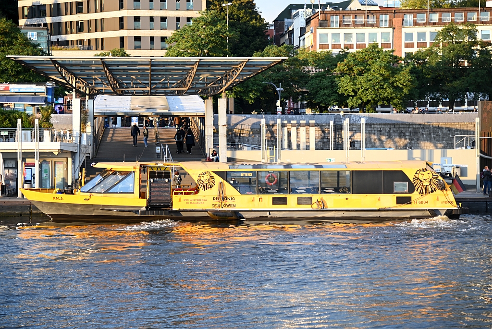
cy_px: 164
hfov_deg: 21.4
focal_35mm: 95
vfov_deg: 14.4
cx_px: 246
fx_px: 1300
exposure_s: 1/100
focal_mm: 95
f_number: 4
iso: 140
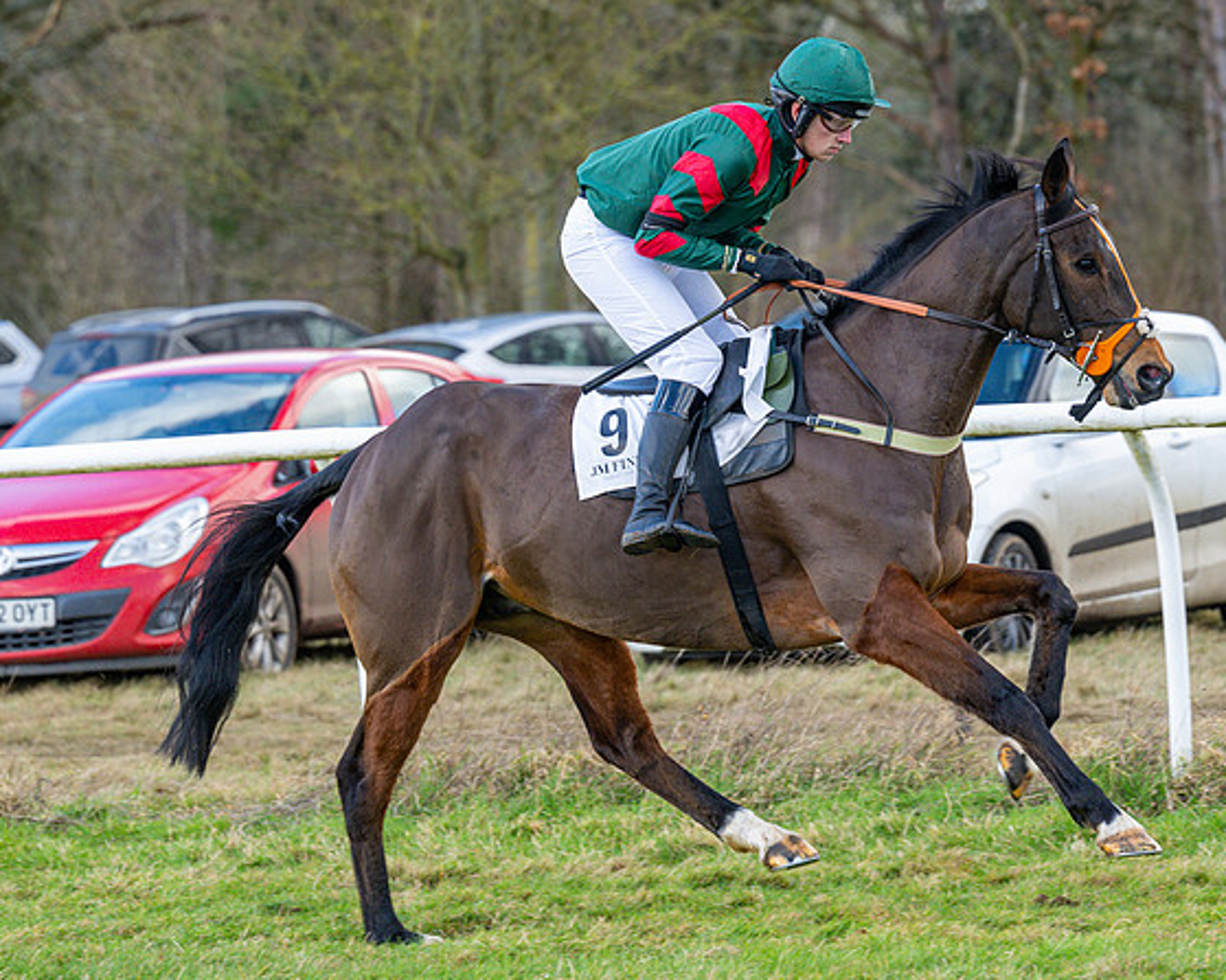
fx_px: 8562
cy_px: 478
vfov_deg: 6.6
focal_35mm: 236
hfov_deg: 8.2
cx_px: 722
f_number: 4
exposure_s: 1/800
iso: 500
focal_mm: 135
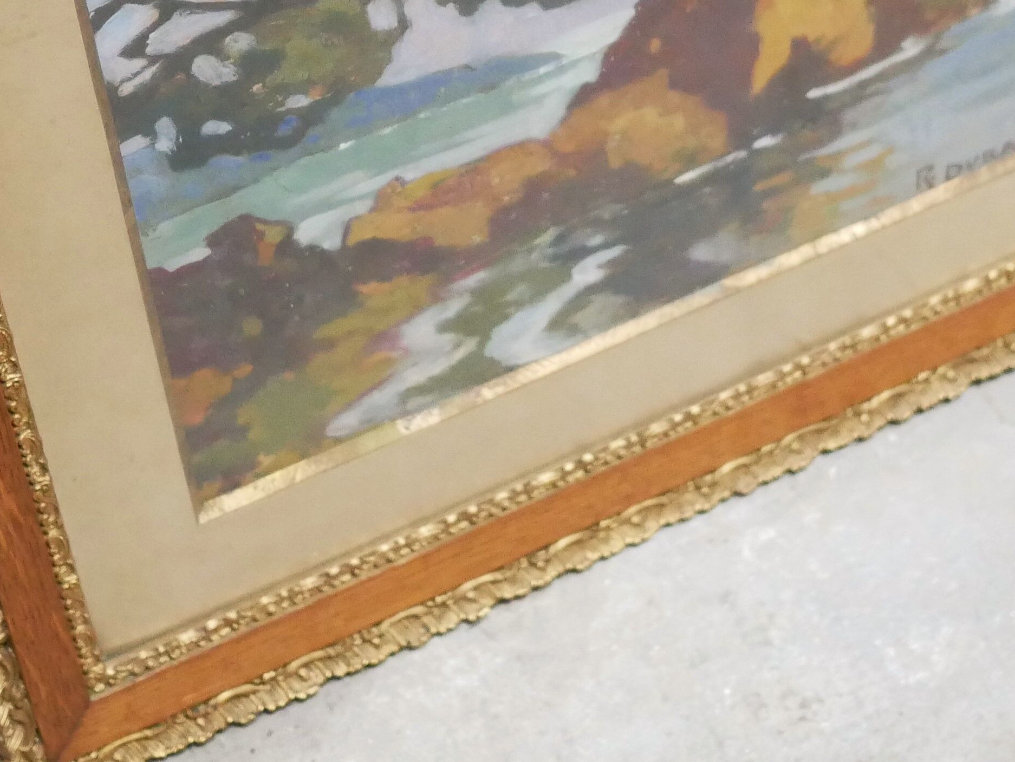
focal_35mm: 98
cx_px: 544
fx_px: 2875
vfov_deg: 14.8
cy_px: -1
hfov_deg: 20.0
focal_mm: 20
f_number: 1.7
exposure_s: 1/60
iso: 3200
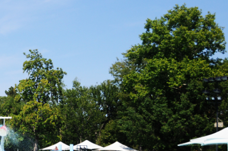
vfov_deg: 15.3
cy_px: 110
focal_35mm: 89
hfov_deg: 21.7
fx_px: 563
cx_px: -22
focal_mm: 26
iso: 250
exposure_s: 1/3200
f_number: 4.5
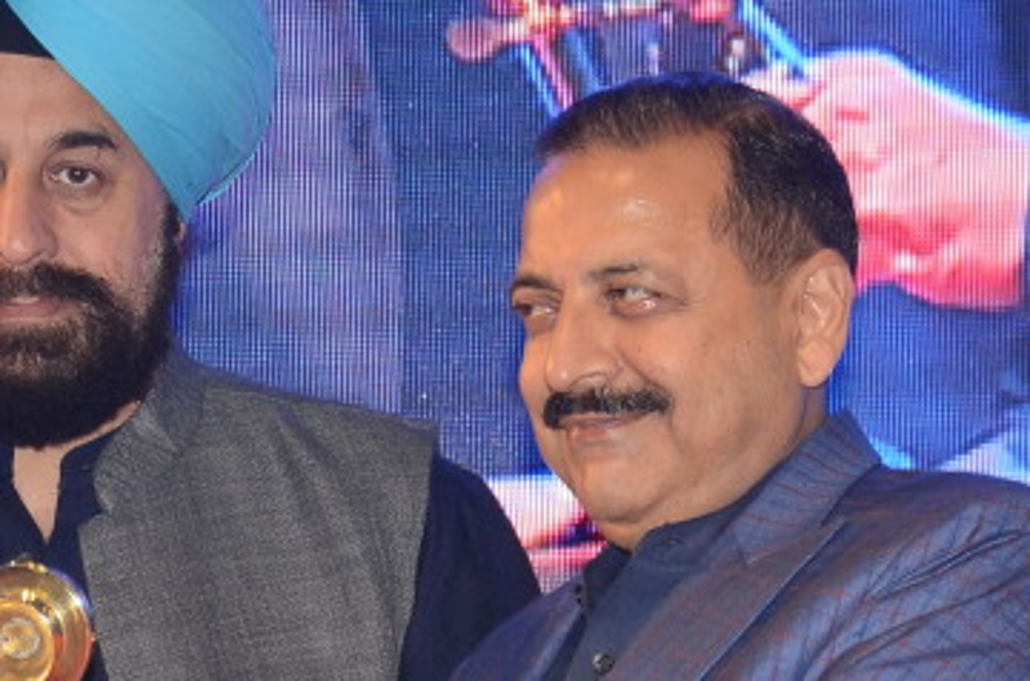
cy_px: 670
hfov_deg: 6.4
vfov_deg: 4.3
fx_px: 9144
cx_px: 112
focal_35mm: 320
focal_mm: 75
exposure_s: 1/125
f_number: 5.6
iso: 800
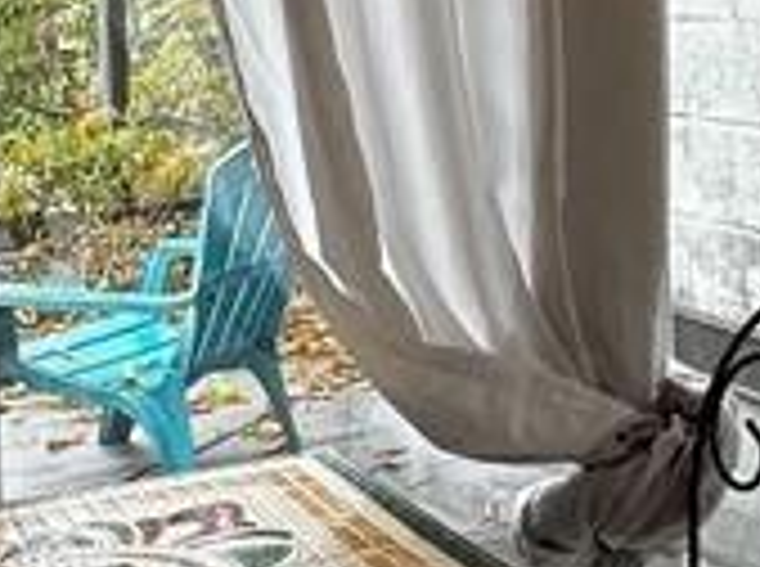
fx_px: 1862
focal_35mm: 85
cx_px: 756
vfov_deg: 16.8
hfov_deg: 22.2
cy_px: -54
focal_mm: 2.22
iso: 50
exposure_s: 1/120
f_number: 2.2
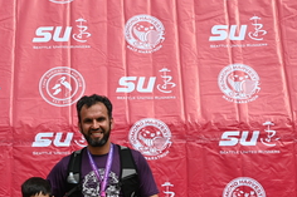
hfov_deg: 22.4
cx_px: 118
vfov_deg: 14.8
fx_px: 750
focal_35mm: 91
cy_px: 191
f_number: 5.6
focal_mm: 39
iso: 110
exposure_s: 1/250
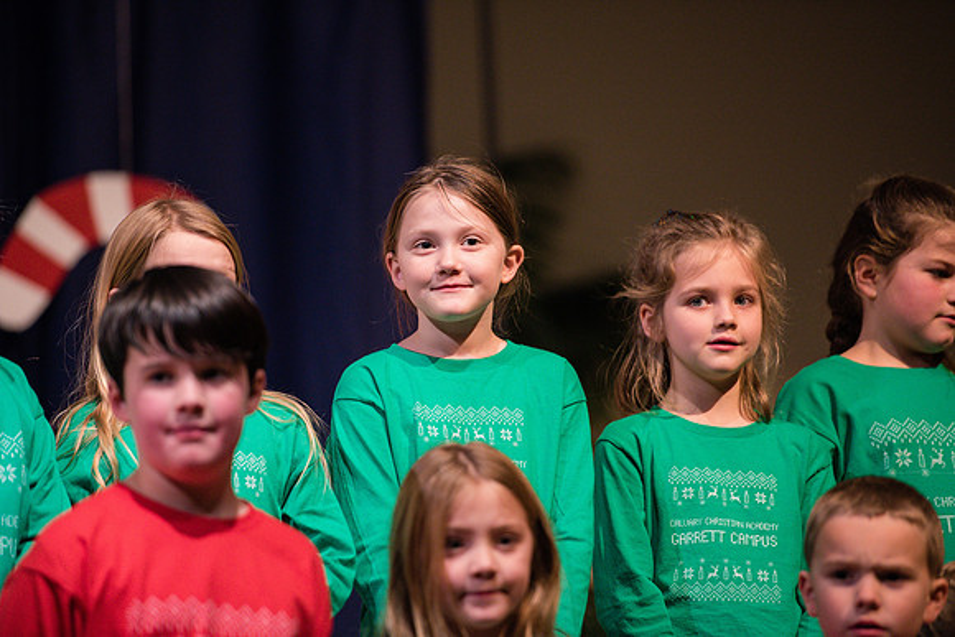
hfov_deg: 10.3
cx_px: 478
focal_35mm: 200
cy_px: 318
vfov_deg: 6.9
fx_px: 5307
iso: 1600
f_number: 2.8
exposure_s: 1/160
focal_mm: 200
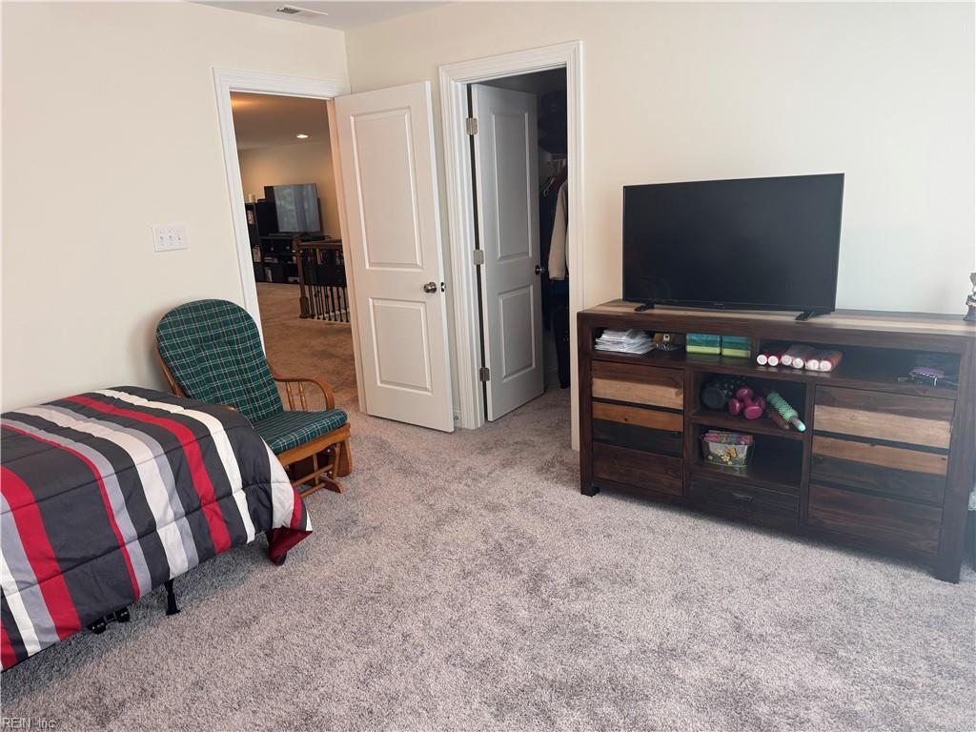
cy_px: 366
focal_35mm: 24
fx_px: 677
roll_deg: +2.6
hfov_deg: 71.6
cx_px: 488
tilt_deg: -15.2
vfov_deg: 56.8
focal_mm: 6.76
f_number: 1.78
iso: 160
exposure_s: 1/120
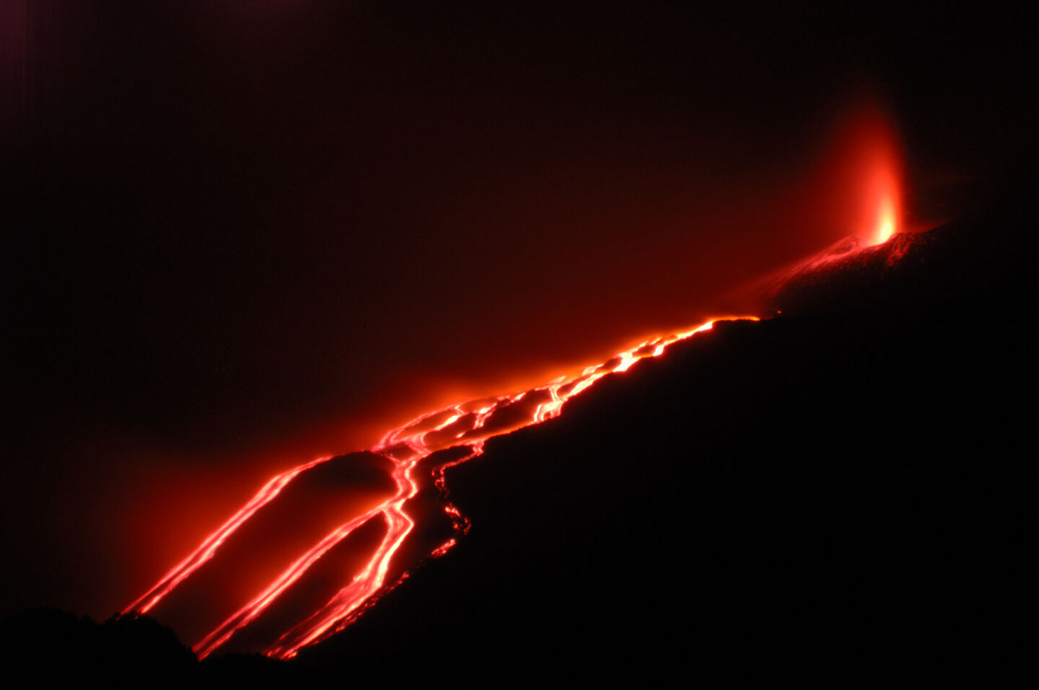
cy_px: 345
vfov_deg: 3.8
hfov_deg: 5.7
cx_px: 520
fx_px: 10379
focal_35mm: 360
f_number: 40
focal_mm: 240
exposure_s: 145
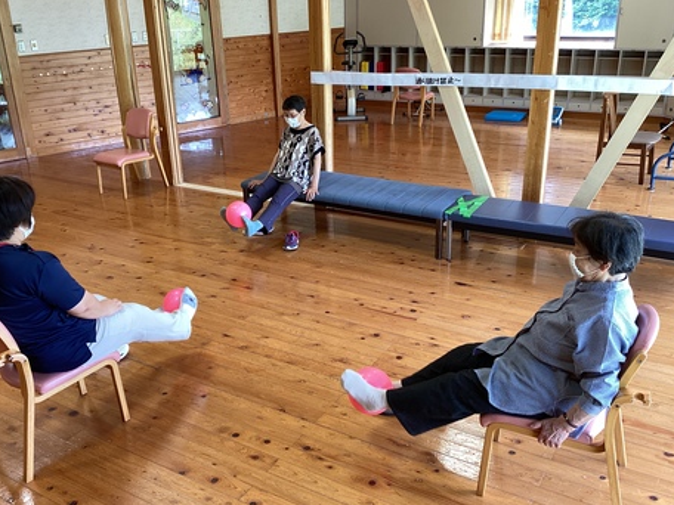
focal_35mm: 34
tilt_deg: -22.8
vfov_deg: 41.8
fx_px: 662
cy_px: 247
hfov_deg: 53.9
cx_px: 312
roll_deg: +2.0
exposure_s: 1/50
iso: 80
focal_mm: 3.3
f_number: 2.4
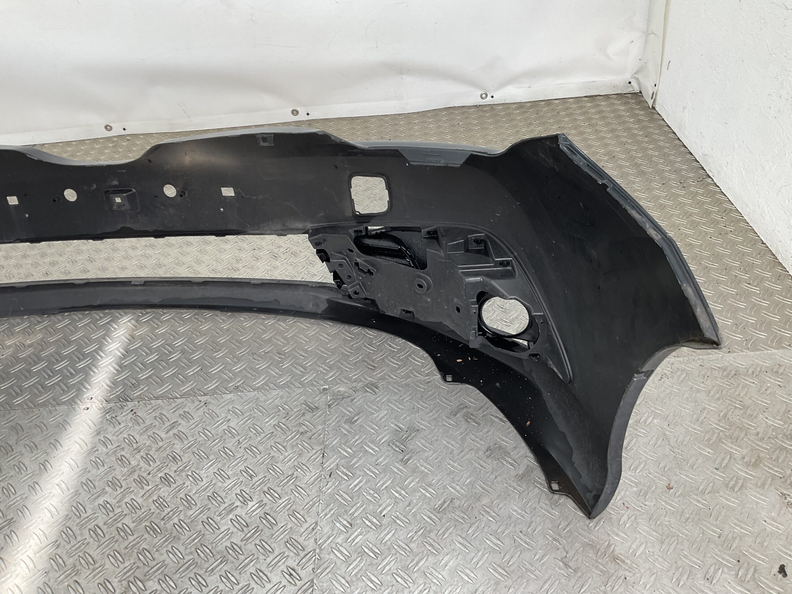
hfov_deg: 61.7
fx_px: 664
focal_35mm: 29
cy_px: 297
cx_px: 396
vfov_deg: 48.2
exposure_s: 1/120
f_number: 1.8
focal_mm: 3
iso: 25
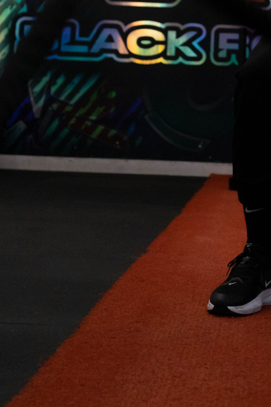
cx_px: 270
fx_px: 994
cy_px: -82
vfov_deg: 21.5
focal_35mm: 88
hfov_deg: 15.3
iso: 2000
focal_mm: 33
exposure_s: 1/200
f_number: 4
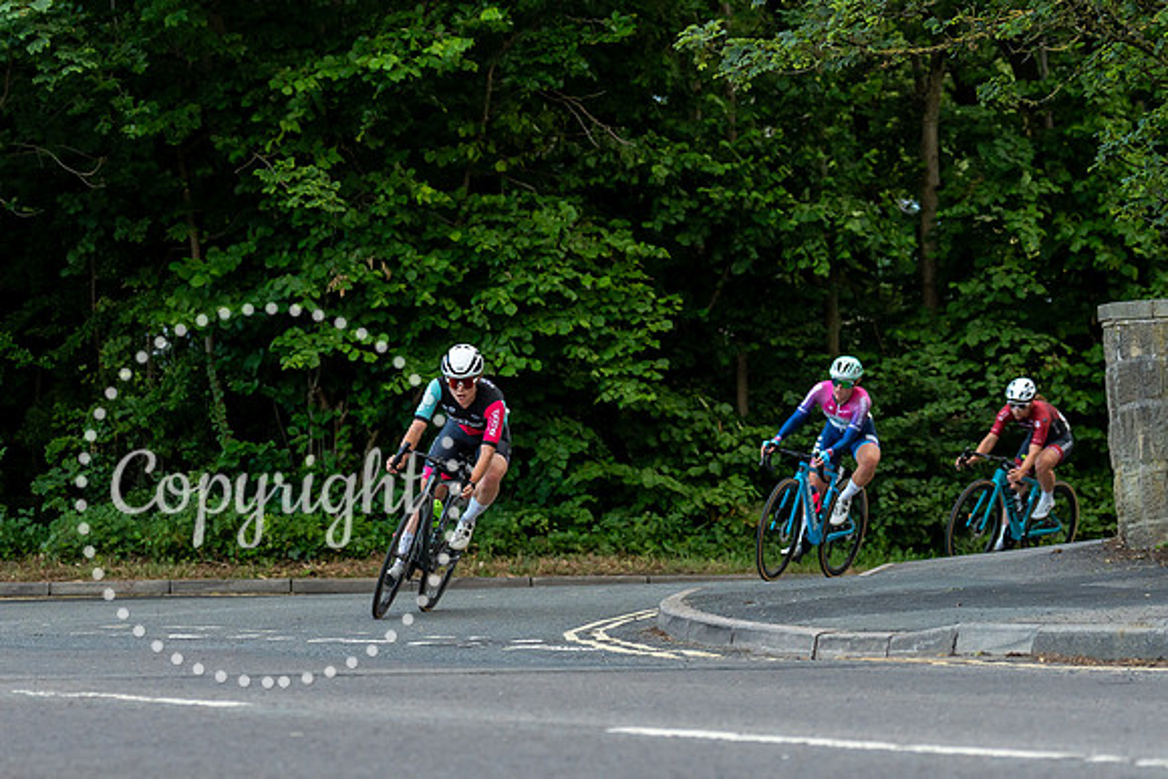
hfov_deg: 16.1
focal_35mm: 127
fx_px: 4121
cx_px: 320
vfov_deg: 10.8
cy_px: 616
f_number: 3.2
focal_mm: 70
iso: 1000
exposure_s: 1/1000
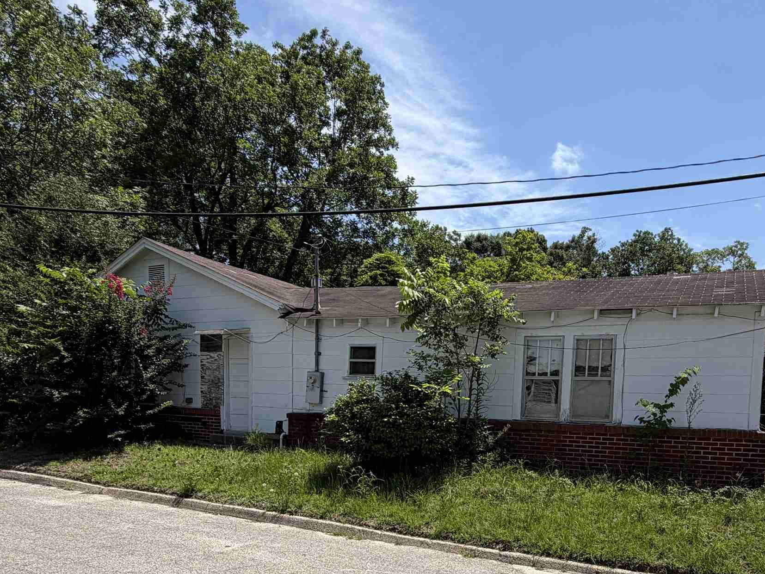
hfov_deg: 66.4
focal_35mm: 26
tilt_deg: -4.6
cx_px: 473
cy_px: 458
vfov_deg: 50.0
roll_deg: -2.2
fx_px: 575
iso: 20
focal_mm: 2.22
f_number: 2.2
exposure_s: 1/876
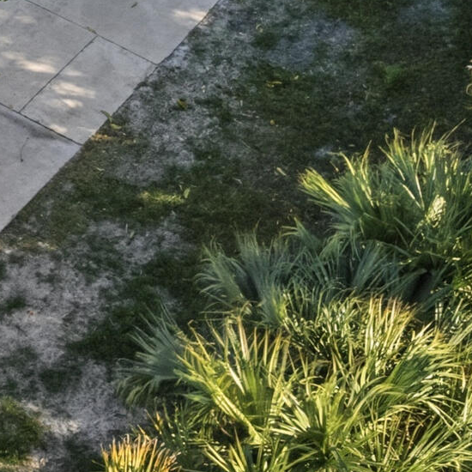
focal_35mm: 102
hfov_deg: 15.1
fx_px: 1574
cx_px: -344
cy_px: 118
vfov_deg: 17.0
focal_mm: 8.4
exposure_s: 1/60
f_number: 2.8
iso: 100
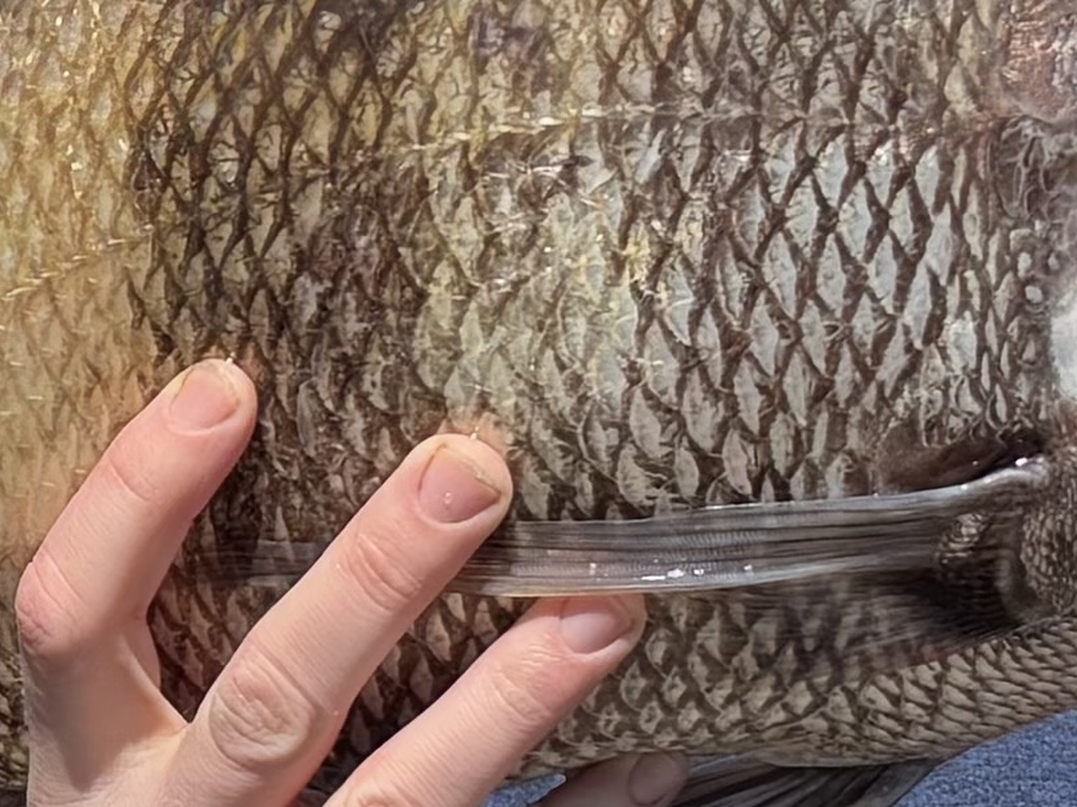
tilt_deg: -4.6
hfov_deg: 10.4
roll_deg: -3.5
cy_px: 684
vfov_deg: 8.0
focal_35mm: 185
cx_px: -476
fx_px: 5755
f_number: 1.6
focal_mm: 5.96
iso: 50
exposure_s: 1/2242
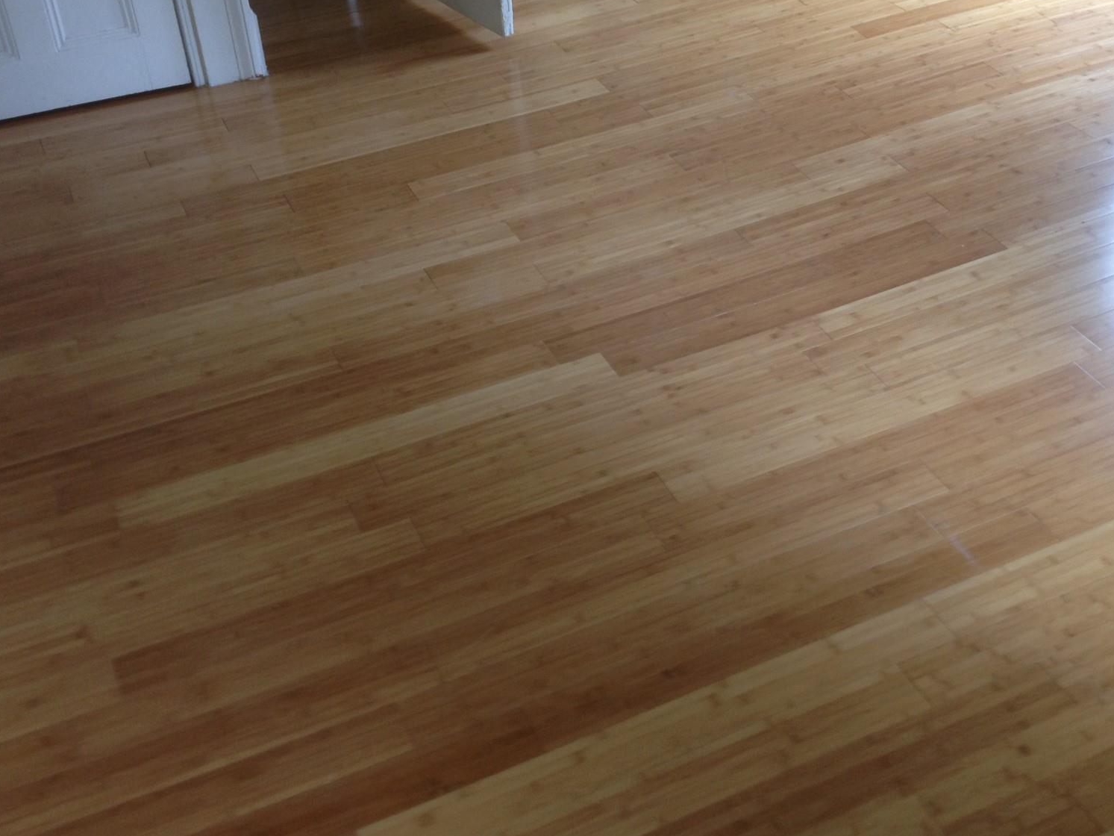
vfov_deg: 30.1
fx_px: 1545
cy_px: 291
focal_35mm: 48
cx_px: 663
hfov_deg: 39.5
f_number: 2.4
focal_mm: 4.28
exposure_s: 1/20
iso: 50
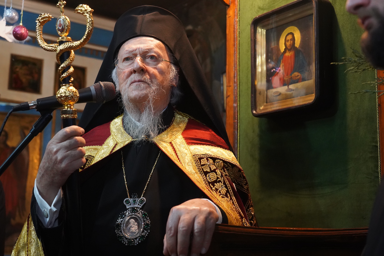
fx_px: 523
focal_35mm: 49
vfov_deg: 27.5
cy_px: 128
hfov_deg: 40.3
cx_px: 192
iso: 10000
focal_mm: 49
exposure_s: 1/125
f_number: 5.6
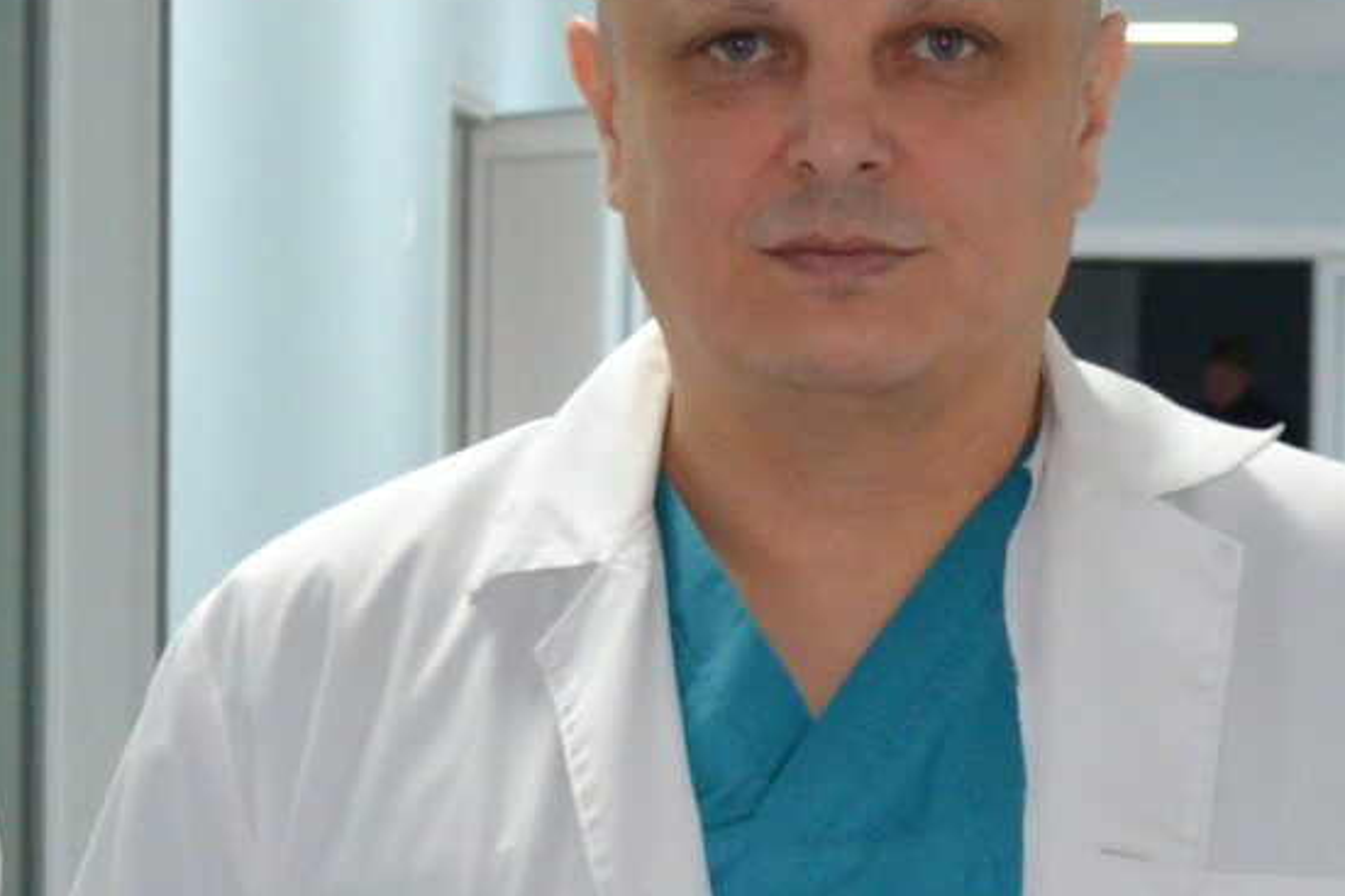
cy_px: 1129
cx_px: 925
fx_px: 8329
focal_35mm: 223
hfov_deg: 9.2
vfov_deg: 6.1
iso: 1100
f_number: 4.8
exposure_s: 1/60
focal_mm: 32
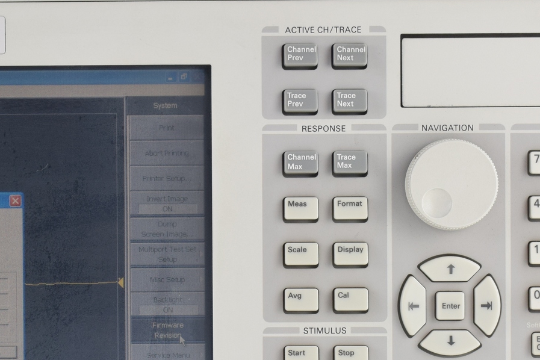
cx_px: 138
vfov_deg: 10.0
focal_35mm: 137
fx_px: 2055
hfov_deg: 14.9
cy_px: 293
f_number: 10
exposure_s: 1/30
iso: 400
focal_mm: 40
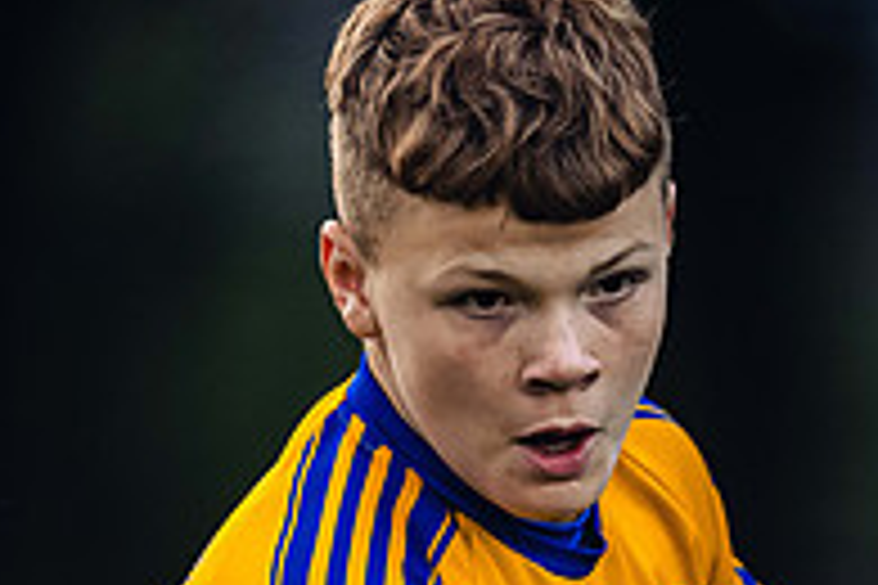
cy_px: 758
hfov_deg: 1.7
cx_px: 441
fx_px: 28947
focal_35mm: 1187
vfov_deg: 1.2
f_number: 2.8
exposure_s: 1/800
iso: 2500
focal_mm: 400
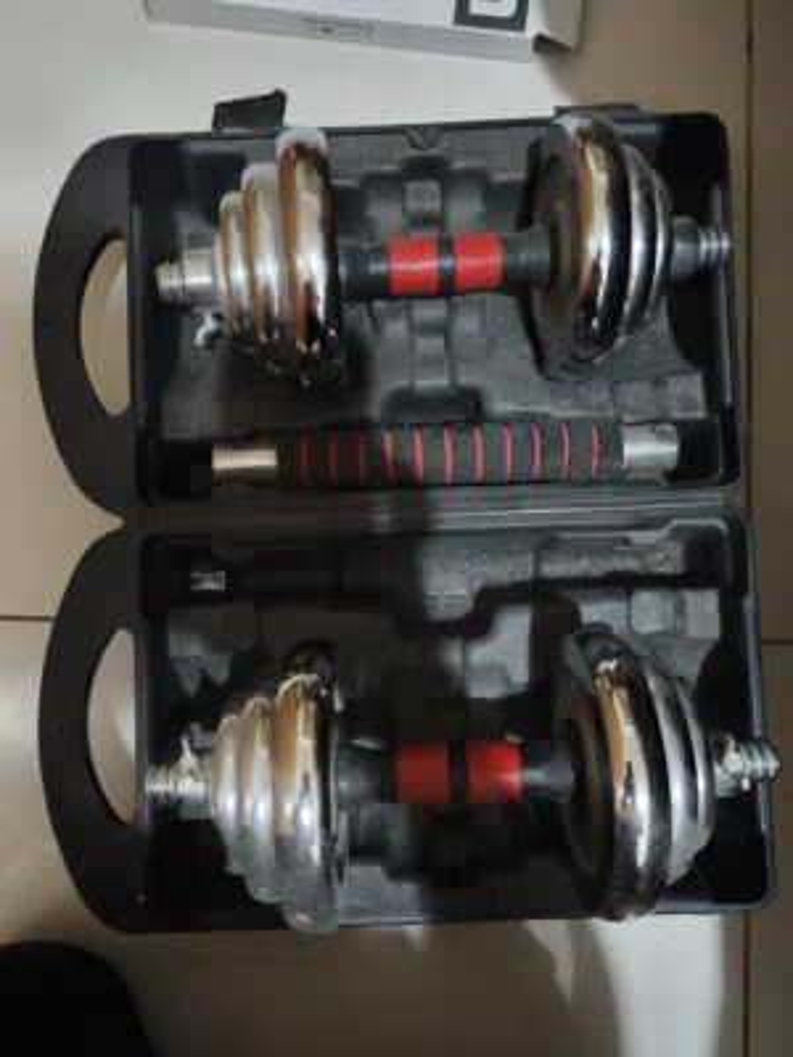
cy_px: 528
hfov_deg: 58.9
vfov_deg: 73.9
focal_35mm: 23
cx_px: 396
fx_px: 703
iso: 2500
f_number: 1.7
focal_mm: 6.06
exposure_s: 1/25
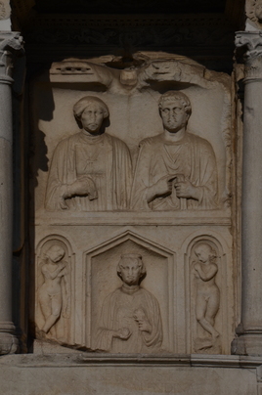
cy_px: 198
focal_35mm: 188
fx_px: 2054
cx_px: 131
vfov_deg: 11.0
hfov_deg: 7.3
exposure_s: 1/2500
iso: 320
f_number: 13
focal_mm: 125
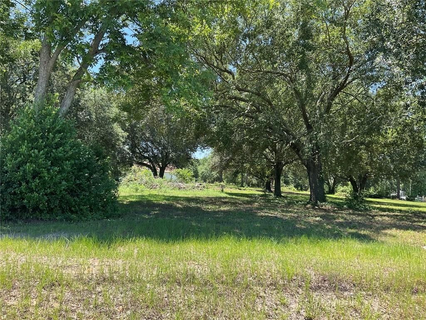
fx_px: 357
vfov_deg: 48.2
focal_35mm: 29
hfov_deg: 61.7
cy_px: 160
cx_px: 213
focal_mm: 3
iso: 16
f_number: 1.8
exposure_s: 1/454
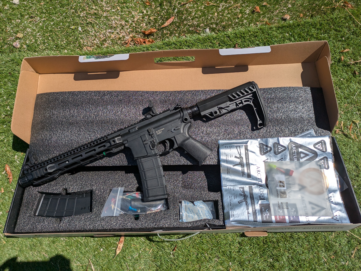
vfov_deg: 54.9
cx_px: 180
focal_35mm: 25
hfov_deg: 69.4
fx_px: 261
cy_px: 136
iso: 45
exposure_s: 1/8850
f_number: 1.89
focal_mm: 5.43
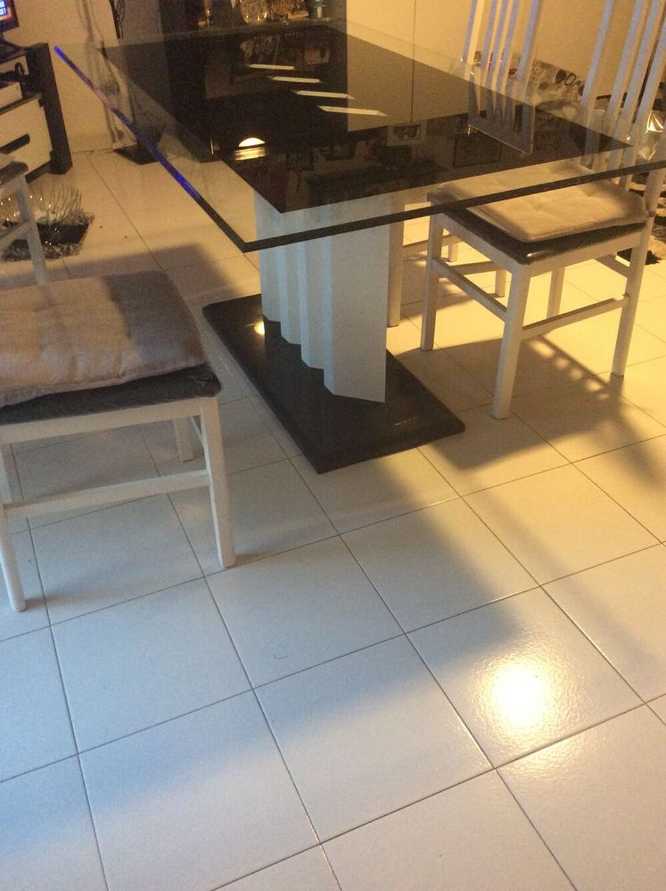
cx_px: 333
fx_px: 823
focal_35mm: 32
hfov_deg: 44.1
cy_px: 446
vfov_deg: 56.9
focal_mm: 3.3
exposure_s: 1/25
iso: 250
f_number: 2.4
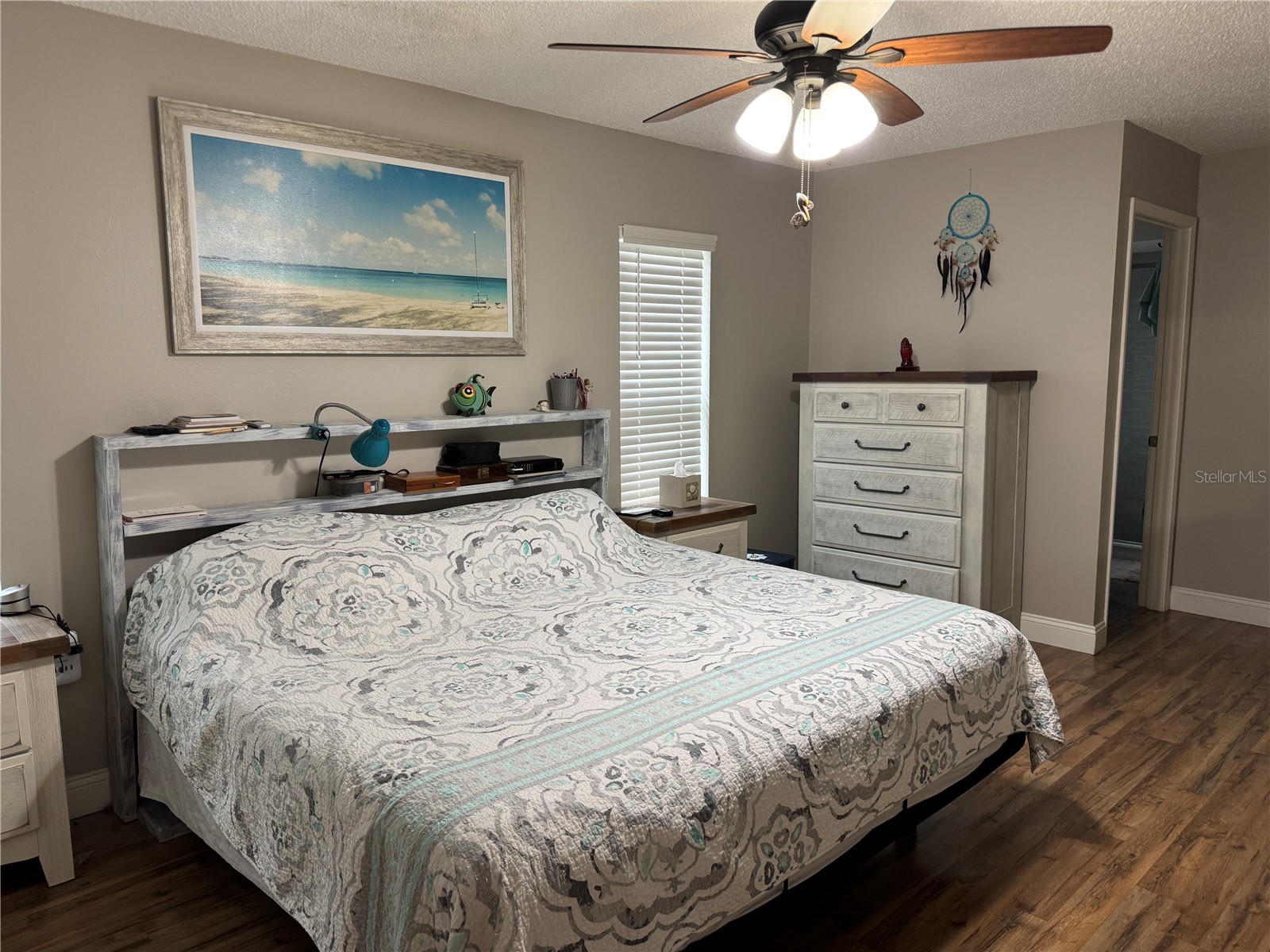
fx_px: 881
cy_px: 476
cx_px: 635
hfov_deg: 71.6
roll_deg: +0.3
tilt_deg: -7.3
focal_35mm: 24
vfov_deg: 56.8
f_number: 1.78
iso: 160
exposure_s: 1/60
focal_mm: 6.76
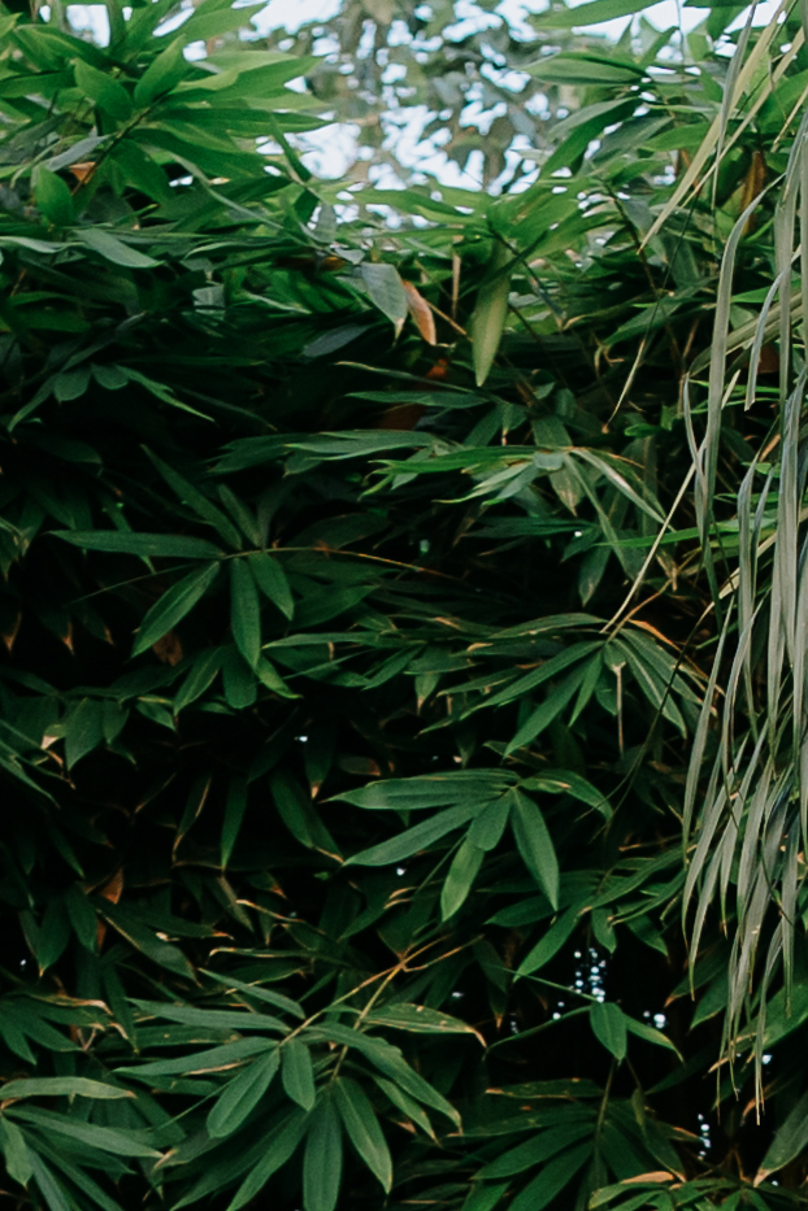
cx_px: 449
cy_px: 1871
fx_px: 7473
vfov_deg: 9.0
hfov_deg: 6.2
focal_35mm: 222
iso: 640
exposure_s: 1/320
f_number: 2.5
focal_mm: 35
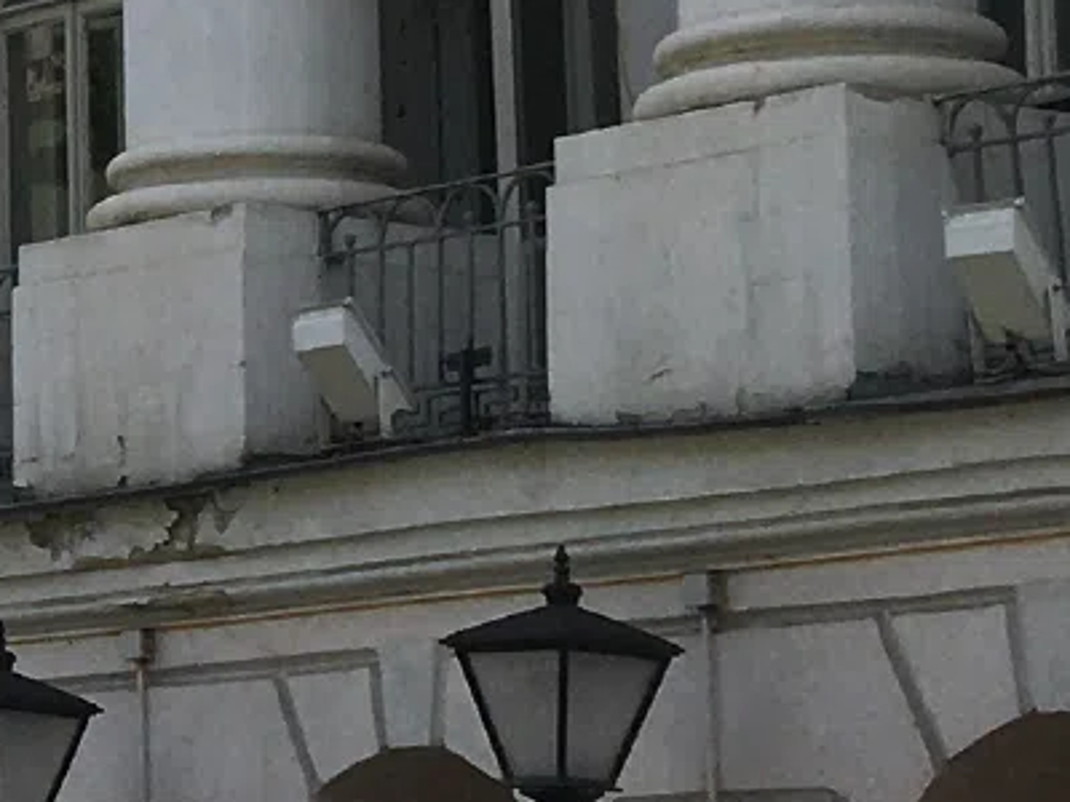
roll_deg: -1.1
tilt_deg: +9.9
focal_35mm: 174
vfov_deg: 8.5
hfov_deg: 10.4
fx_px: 5378
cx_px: -1091
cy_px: 286
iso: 25
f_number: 2.2
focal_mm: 4.15
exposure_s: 1/1425
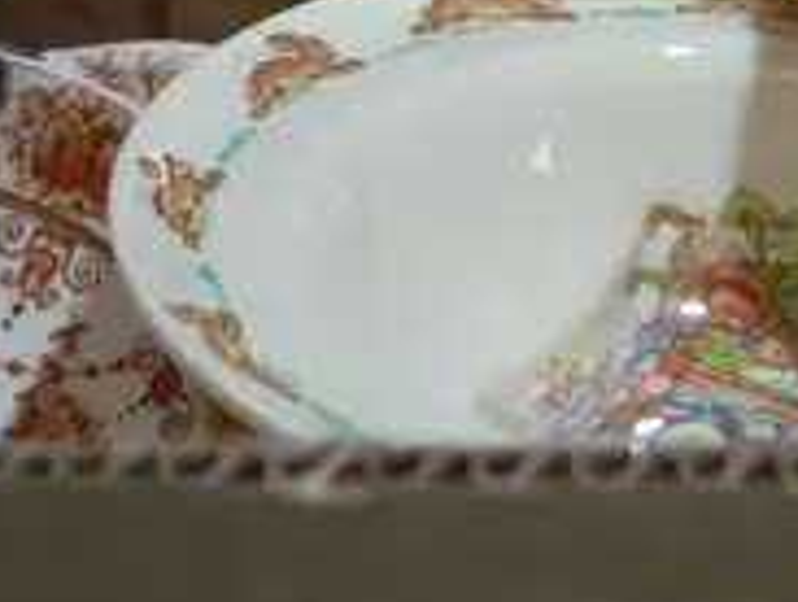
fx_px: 4643
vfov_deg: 7.0
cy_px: -831
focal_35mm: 201
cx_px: 1199
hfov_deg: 9.5
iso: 250
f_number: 4
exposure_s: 1/60
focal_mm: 18
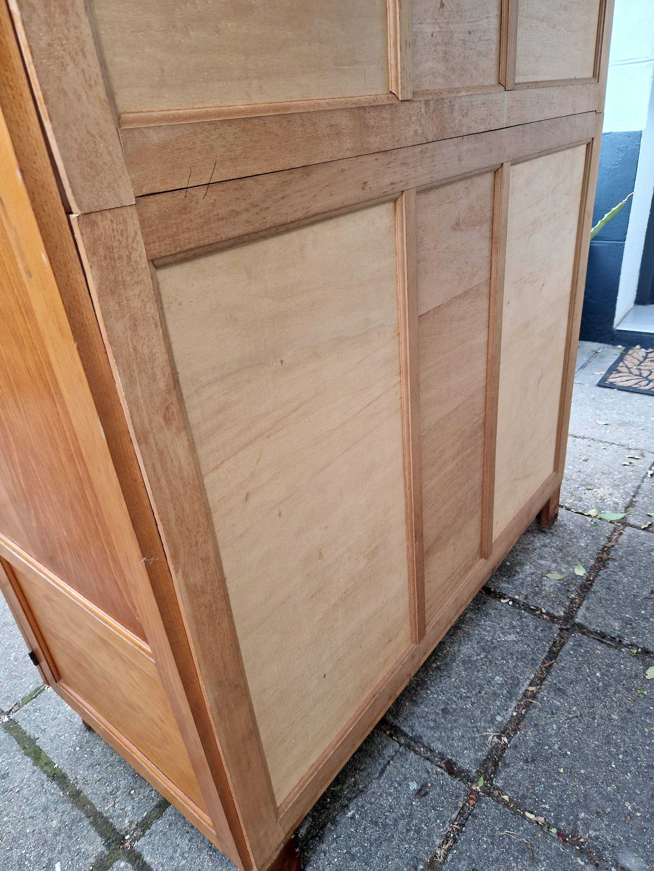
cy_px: 436
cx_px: 327
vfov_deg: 73.9
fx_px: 579
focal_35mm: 23
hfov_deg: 58.9
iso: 160
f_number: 1.8
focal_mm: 5.4
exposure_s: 1/100
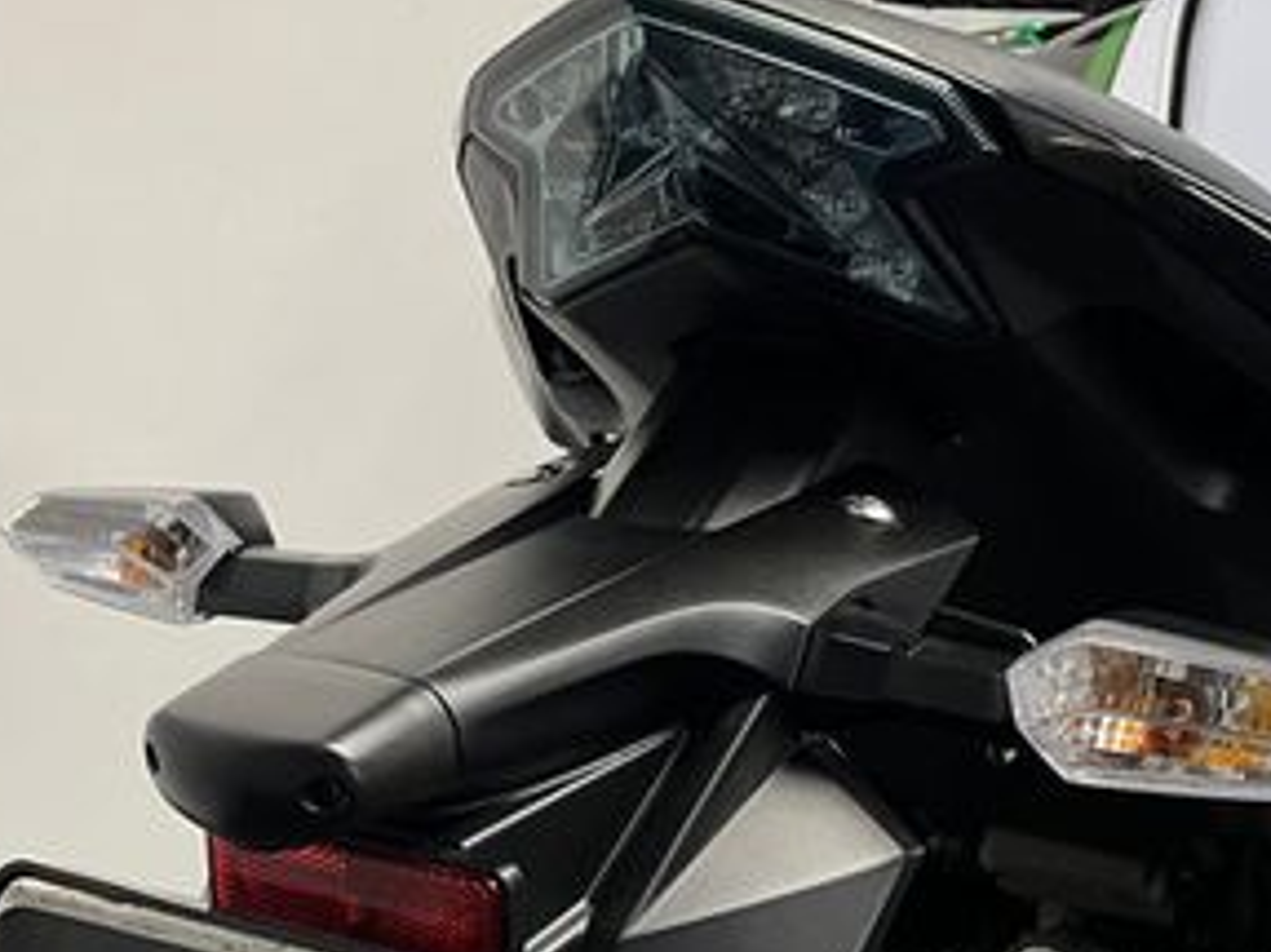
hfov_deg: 33.2
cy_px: 908
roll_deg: -5.5
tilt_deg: -24.6
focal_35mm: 58
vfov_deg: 24.3
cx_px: 571
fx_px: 2129
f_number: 1.6
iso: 125
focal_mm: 5.1
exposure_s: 1/50
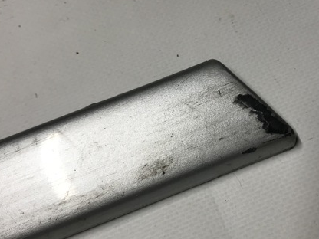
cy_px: 117
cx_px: 200
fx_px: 396
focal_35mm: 43
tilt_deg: -66.5
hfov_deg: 43.5
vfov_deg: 33.6
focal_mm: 3.99
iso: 40
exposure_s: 1/100
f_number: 1.8
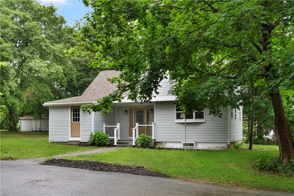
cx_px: 147
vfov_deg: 36.9
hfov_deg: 53.1
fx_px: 294
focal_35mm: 36
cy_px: 98
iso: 400
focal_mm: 24
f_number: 14
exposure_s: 1/20
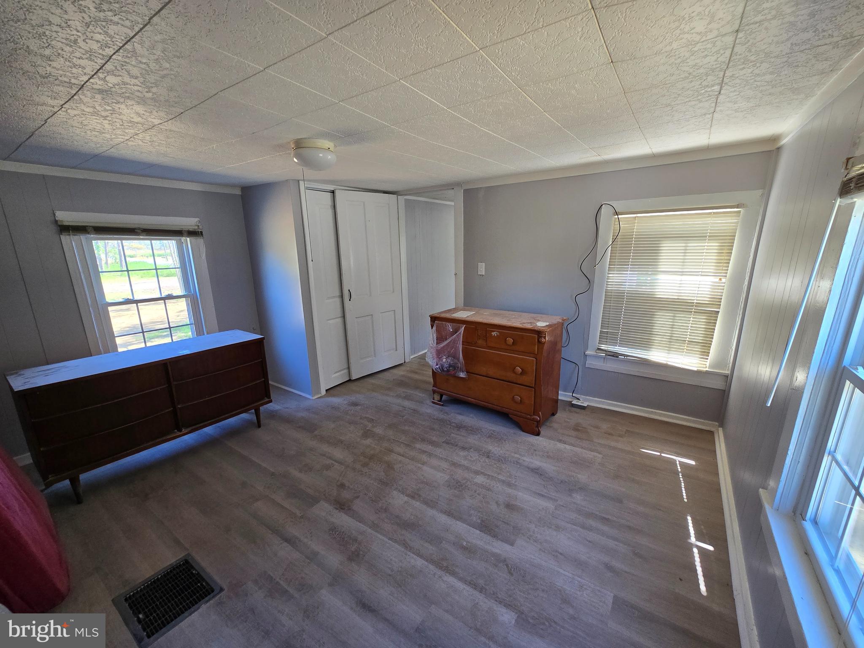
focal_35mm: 13
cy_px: 324
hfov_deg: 106.2
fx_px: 324
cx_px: 432
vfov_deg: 89.9
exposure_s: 1/60
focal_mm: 2.2
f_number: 2.2
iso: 100
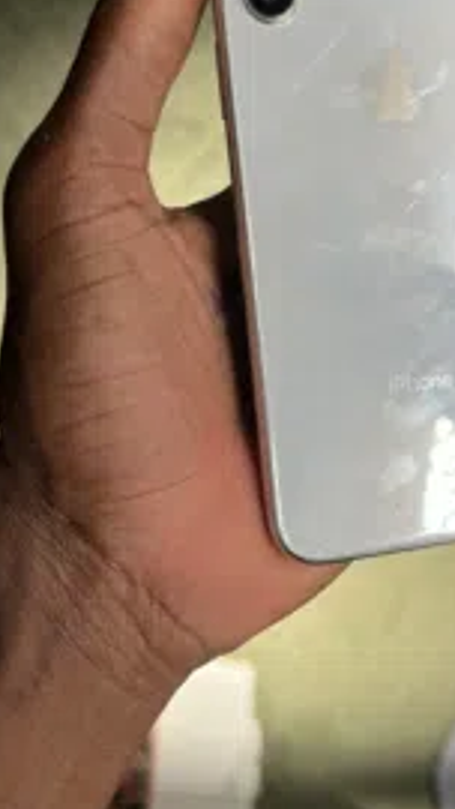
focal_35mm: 42
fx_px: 900
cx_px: 419
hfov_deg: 27.2
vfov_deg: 48.1
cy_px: 336
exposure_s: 1/121
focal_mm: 5.7
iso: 40
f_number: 1.5
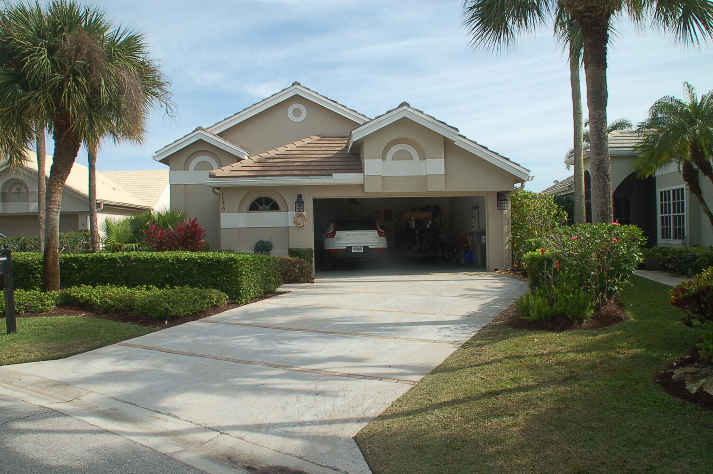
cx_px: 356
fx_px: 534
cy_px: 237
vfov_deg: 47.8
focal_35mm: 27
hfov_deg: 67.4
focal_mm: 18
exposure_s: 1/320
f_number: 9
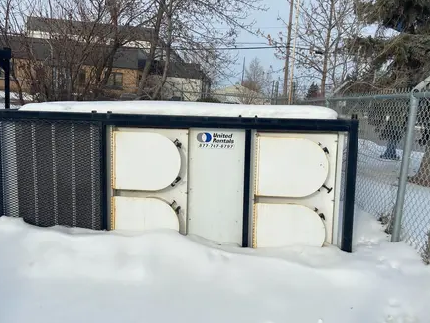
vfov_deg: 43.0
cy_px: 163
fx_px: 410
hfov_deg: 55.3
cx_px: 213
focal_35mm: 33
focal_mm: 4.25
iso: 32
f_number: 1.8
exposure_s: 1/5747
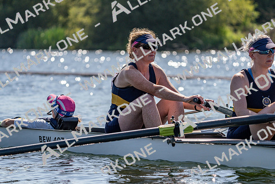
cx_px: 138
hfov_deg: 9.1
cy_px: 92
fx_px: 1734
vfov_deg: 6.1
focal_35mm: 227
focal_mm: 227
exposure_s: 1/2000
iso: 250
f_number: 5.6
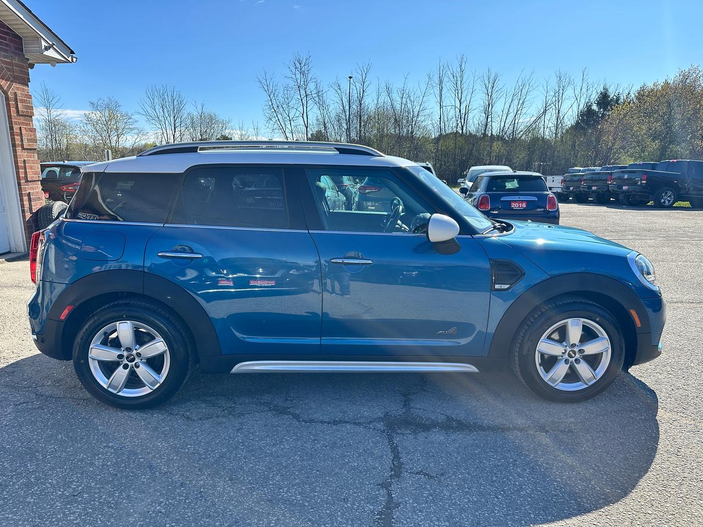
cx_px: 352
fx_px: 487
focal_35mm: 24
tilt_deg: -11.5
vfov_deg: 56.8
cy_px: 264
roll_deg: +0.4
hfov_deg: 71.6
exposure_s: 1/2732
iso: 80
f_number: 1.78
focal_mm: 6.86
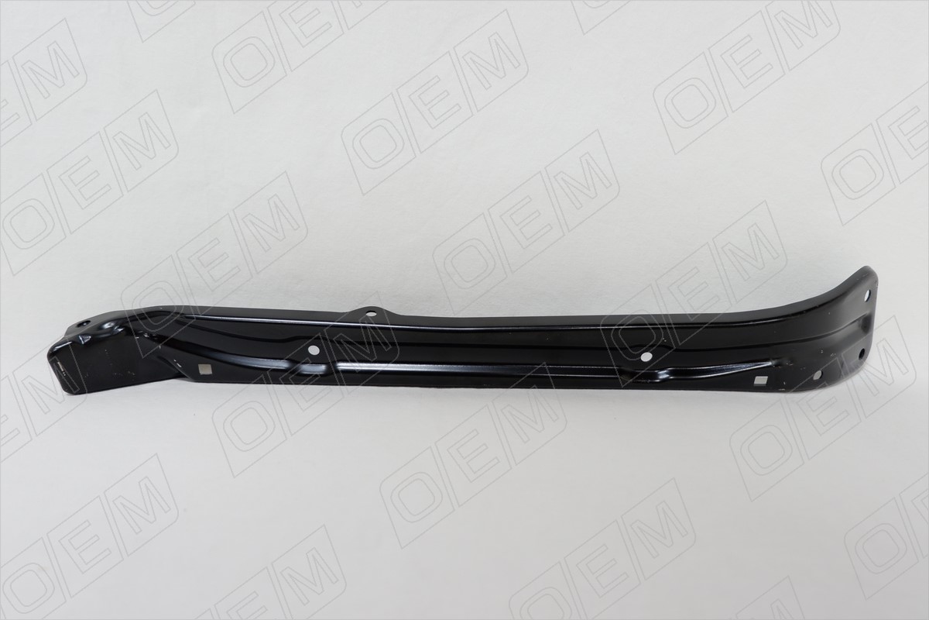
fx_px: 619
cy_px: 310
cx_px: 464
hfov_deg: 73.7
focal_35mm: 24
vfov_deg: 53.1
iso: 400
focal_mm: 16
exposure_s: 1/34
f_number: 3.5
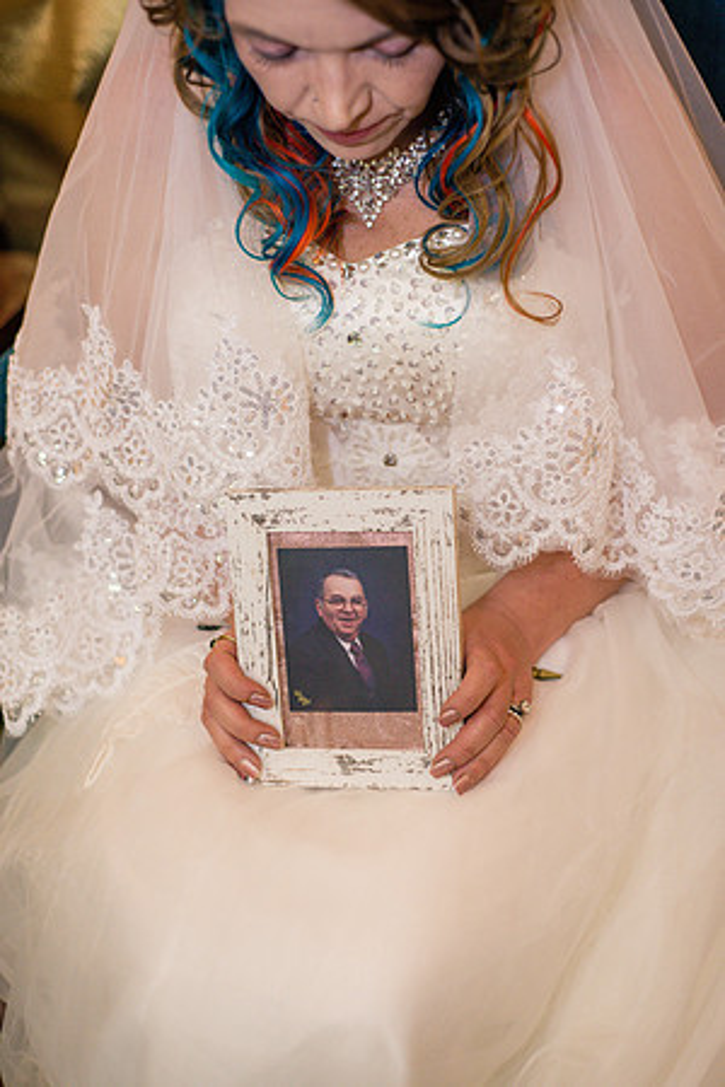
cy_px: 544
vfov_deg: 39.6
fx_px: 1510
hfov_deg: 27.0
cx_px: 362
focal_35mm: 50
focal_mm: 50
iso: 800
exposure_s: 1/640
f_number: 2.5
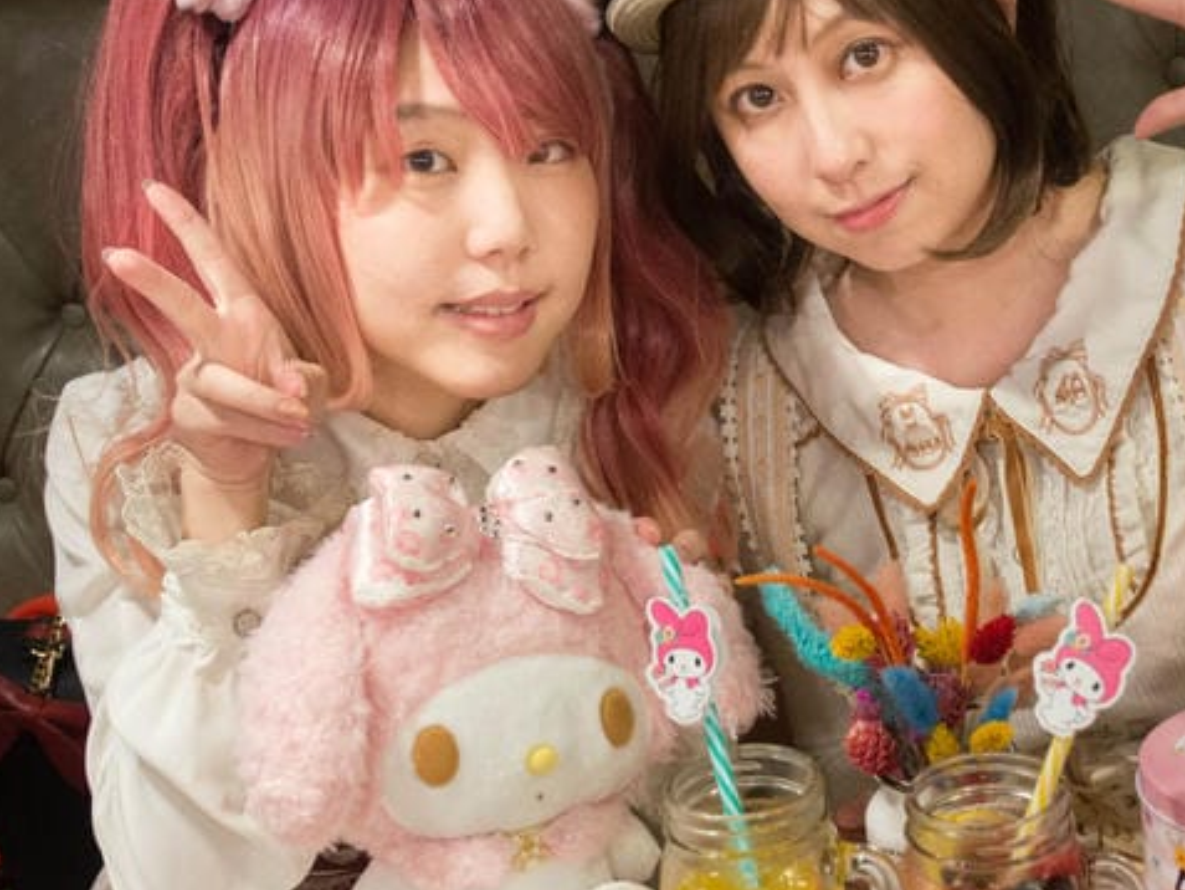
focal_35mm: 75
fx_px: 2568
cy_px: 419
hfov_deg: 25.7
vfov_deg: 19.6
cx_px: 877
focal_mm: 31
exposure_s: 1/60
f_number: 4.5
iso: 3200
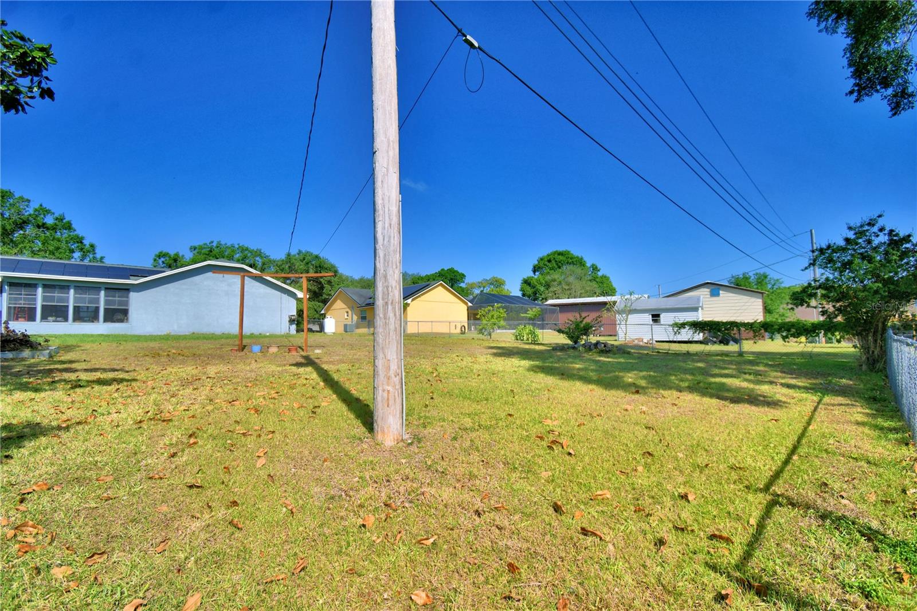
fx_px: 382
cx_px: 458
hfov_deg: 100.4
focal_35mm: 15
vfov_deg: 77.3
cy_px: 306
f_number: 4.5
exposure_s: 1/1600
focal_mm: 10
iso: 100
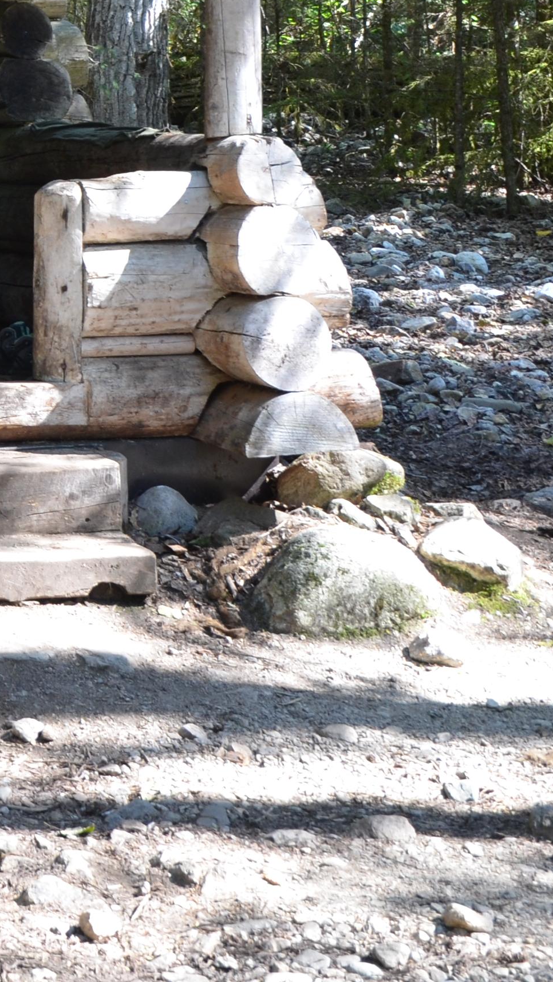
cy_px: 95
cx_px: -625
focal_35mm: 72
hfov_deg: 13.7
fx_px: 1877
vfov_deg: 28.2
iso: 250
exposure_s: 1/80
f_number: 5
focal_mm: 16
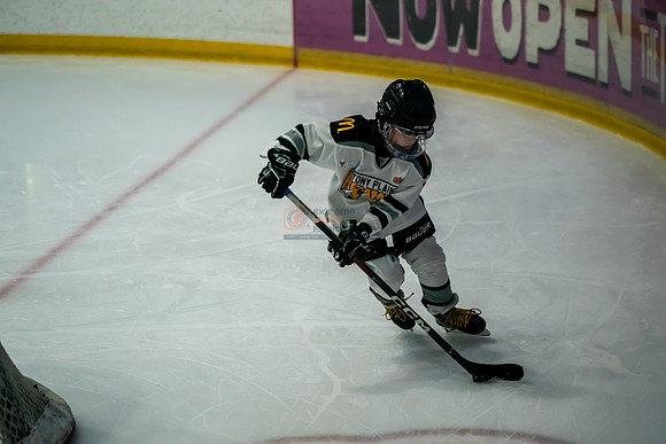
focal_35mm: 120
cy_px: 222
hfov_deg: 17.1
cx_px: 333
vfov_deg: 11.4
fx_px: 2220
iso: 3200
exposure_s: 1/1600
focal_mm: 120
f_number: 3.2
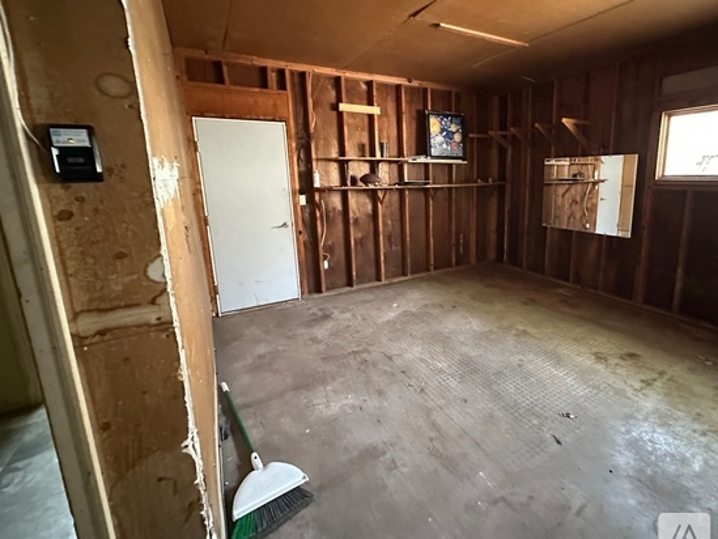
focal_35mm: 17
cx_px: 434
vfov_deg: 74.5
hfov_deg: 89.8
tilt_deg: -10.3
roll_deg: +1.4
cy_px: 238
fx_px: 353
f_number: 2.2
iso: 1250
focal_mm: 2.22
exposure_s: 1/41
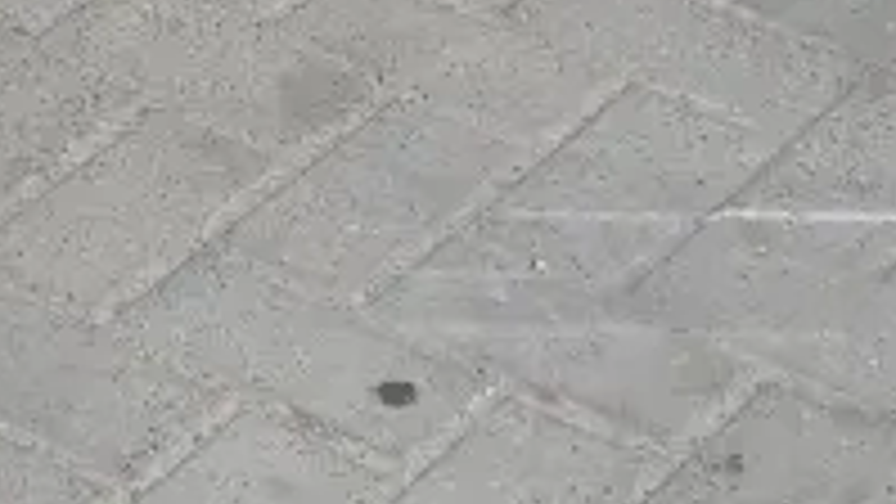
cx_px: -446
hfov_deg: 11.0
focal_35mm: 189
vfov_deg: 5.8
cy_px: -1202
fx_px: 4491
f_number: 1.9
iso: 40
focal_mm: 3.6
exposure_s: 1/1088
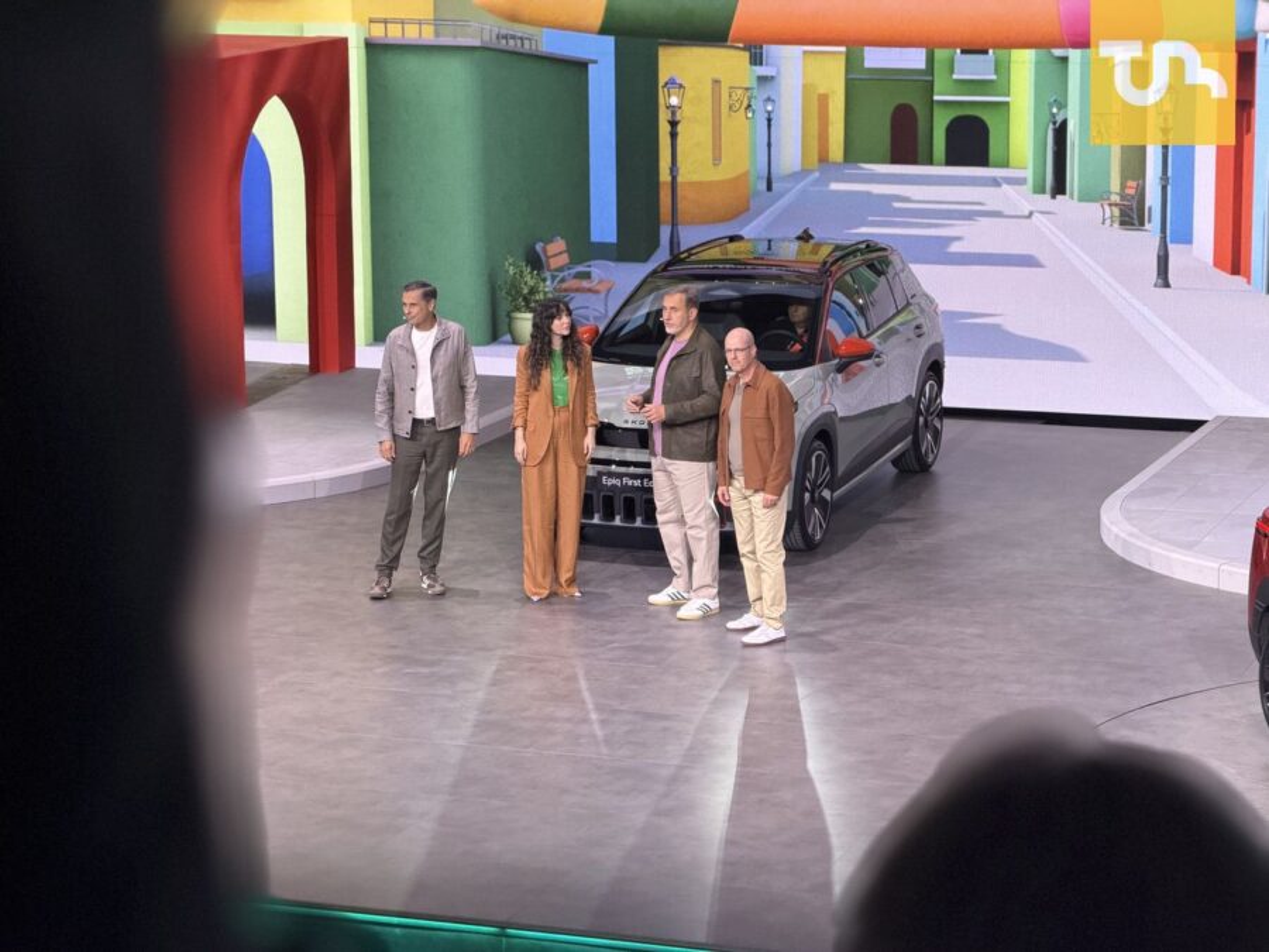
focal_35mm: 100
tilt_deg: -11.7
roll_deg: +1.4
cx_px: 634
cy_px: 476
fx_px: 3666
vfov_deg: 14.8
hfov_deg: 19.6
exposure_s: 1/100
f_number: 2.8
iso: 400
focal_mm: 16.89
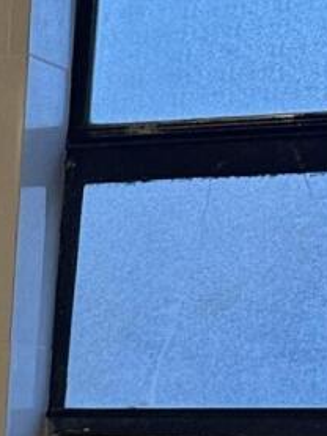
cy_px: 1083
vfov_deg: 9.9
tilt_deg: -16.2
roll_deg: -0.6
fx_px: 2177
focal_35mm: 173
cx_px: -385
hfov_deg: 8.1
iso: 125
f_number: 1.78
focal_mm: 6.86
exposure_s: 1/60
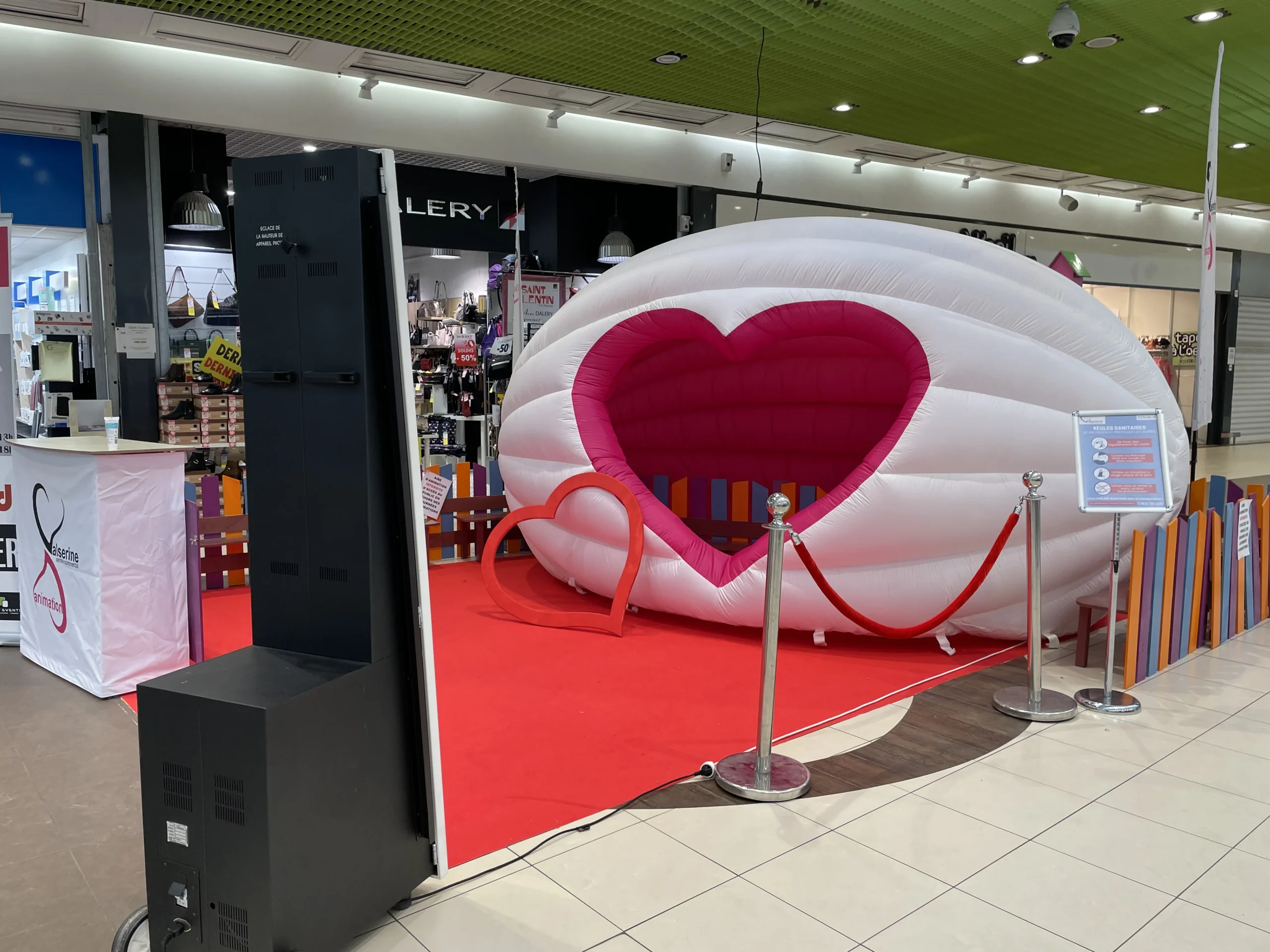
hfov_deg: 67.3
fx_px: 954
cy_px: 476
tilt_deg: -5.5
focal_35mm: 26
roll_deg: +0.4
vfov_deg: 53.1
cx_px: 635
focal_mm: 4.2
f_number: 1.6
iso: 64
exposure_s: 1/100
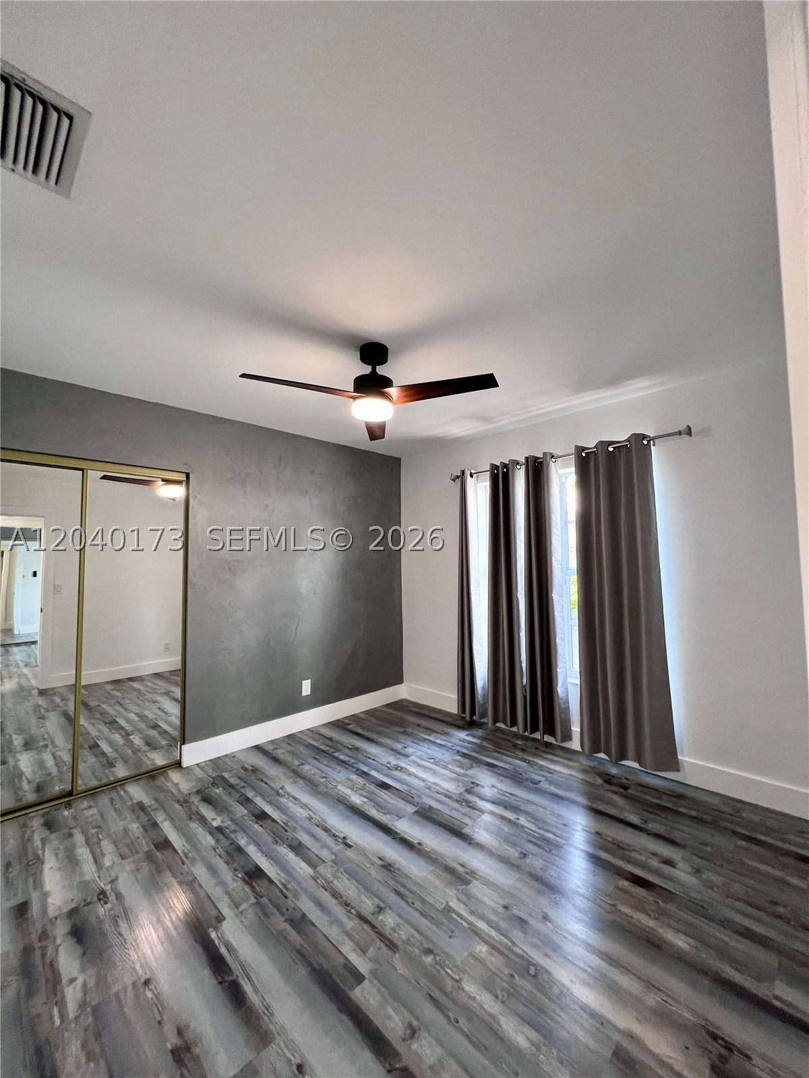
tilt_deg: +3.4
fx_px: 405
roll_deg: +0.2
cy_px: 539
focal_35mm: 13
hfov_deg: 89.9
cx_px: 404
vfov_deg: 106.2
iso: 160
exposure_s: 1/60
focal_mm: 1.57
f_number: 1.8
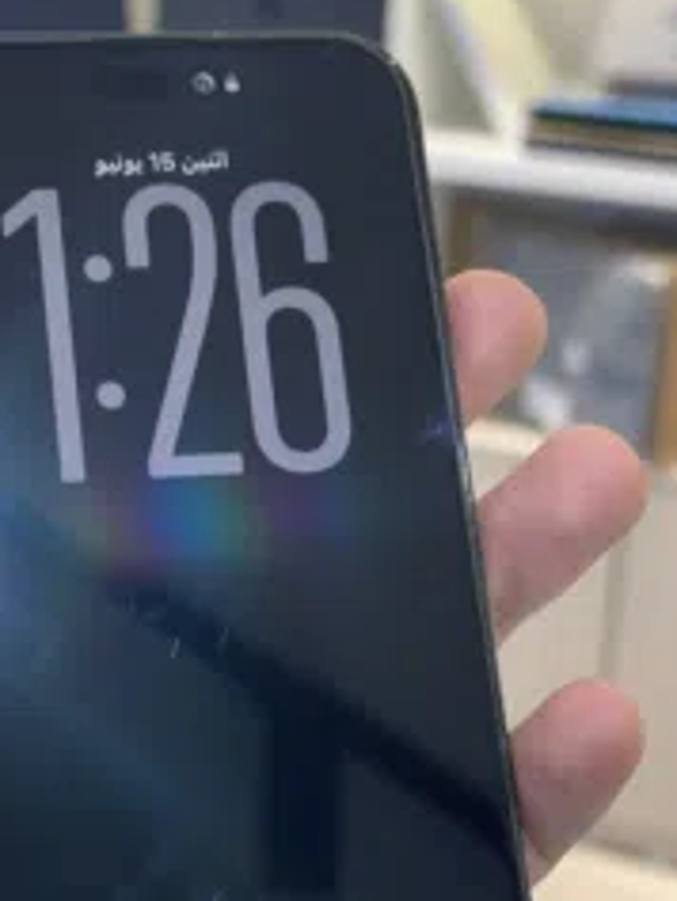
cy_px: 582
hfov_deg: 18.2
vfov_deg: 24.0
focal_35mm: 81
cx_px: 266
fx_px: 2110
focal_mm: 6.86
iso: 80
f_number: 1.78
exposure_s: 1/100
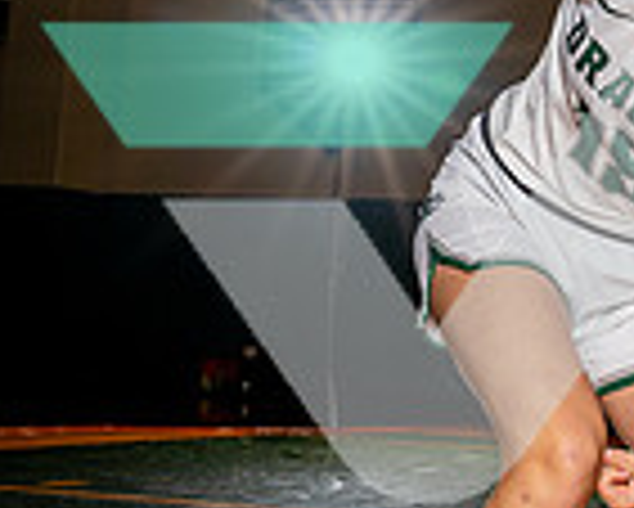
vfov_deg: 18.3
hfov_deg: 17.6
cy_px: 249
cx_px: 1191
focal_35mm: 84
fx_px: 1577
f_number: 5.6
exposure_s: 1/250
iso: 160
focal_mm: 20
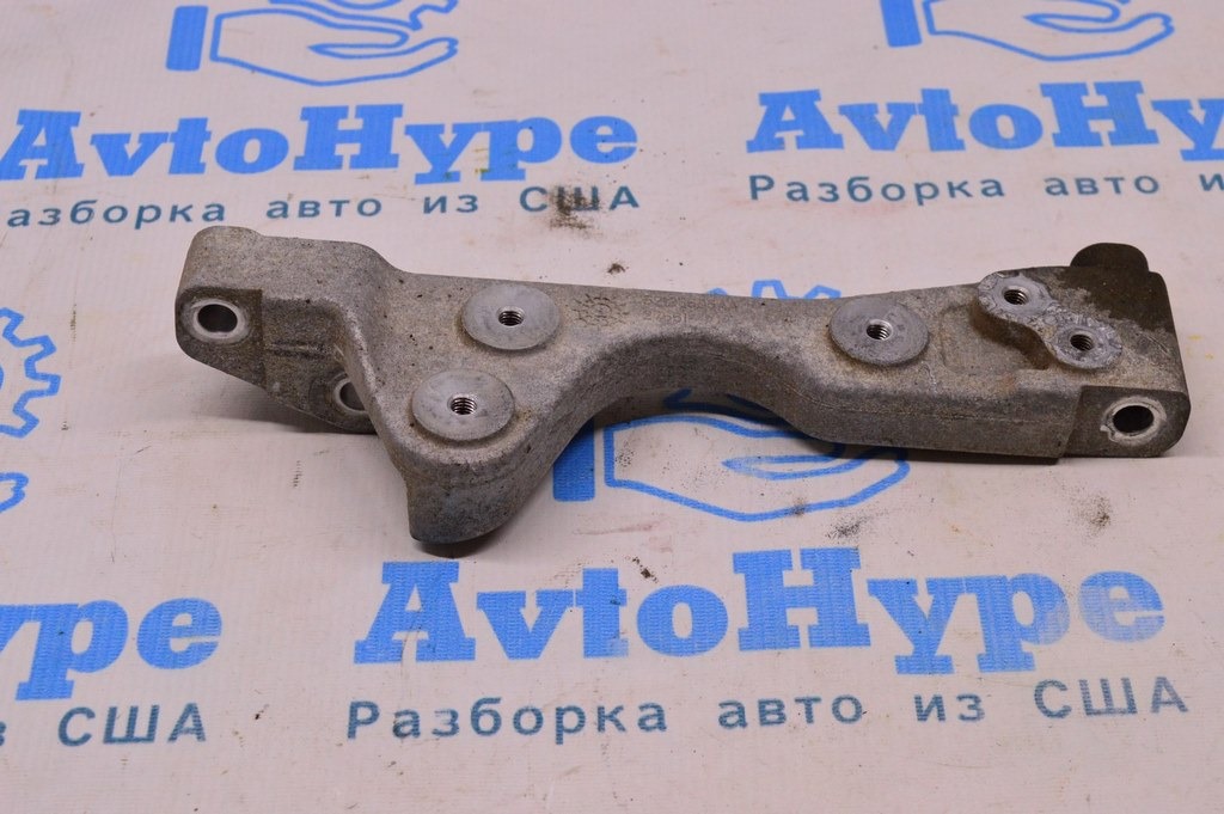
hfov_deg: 29.9
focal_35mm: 68
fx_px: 2293
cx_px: 612
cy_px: 407
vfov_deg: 20.1
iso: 1600
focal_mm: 45
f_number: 8
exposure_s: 1/125
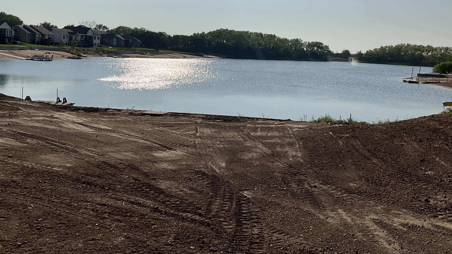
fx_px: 455
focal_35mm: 38
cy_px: 54
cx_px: 238
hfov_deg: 52.8
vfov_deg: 30.5
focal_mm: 3
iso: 25
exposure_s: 1/8621
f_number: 1.8
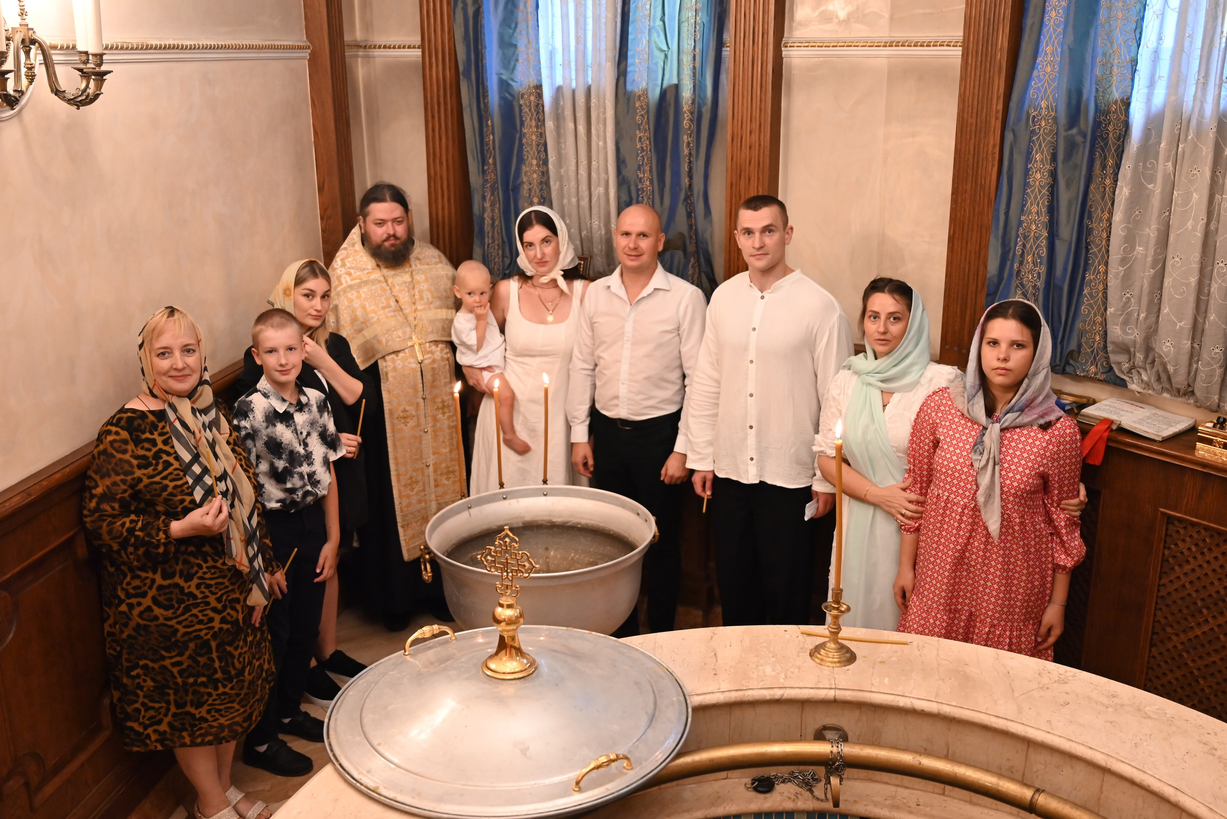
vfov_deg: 38.4
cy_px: 410
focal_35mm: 34
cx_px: 614
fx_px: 1176
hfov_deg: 55.1
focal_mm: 34.5
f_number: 4
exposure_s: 1/80
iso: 3200
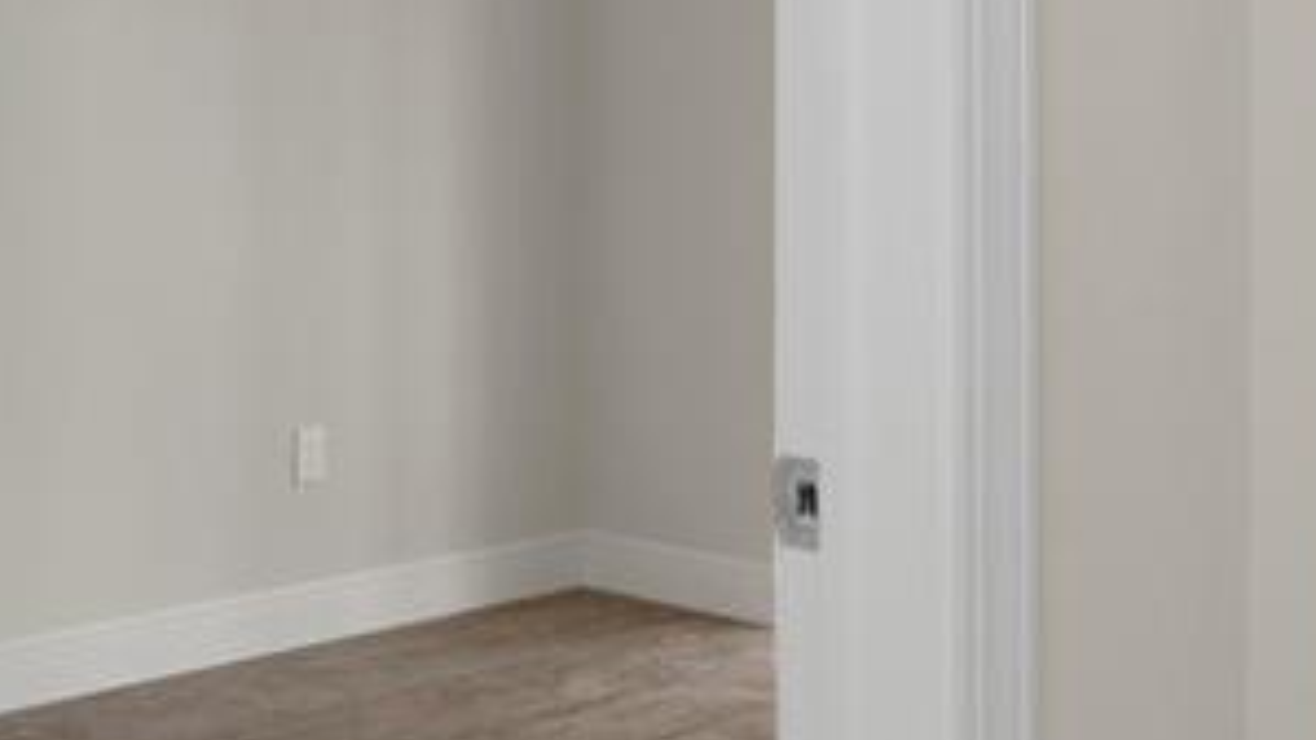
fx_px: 2128
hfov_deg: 34.4
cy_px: 128
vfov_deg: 19.5
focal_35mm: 61
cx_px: 660
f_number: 9
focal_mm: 17
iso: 320
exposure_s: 1/5
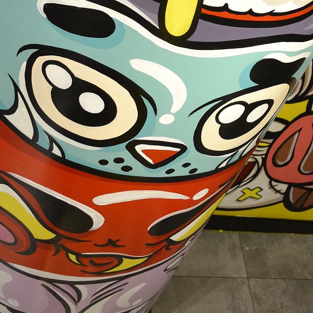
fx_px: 583
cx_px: 194
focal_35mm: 57
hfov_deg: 29.9
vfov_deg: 28.8
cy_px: 26
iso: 400
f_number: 3.5
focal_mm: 18
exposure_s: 1/30
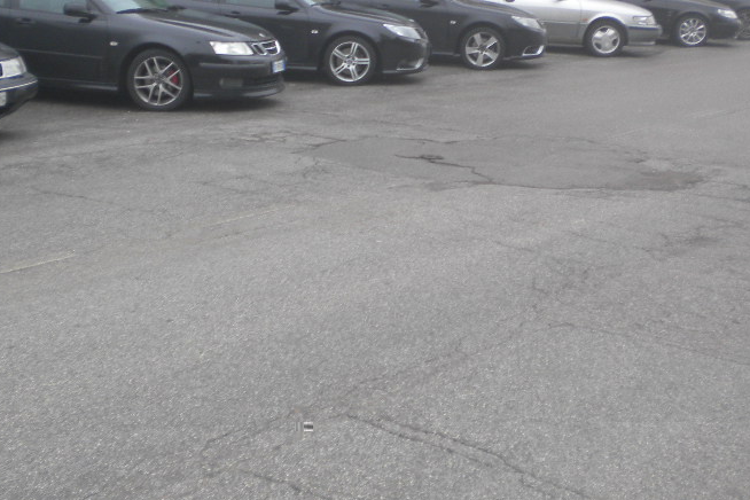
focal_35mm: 57
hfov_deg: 35.1
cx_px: 368
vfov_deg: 23.4
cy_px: 92
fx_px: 1187
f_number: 3.1
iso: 80
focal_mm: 6.3
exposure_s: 1/67.8
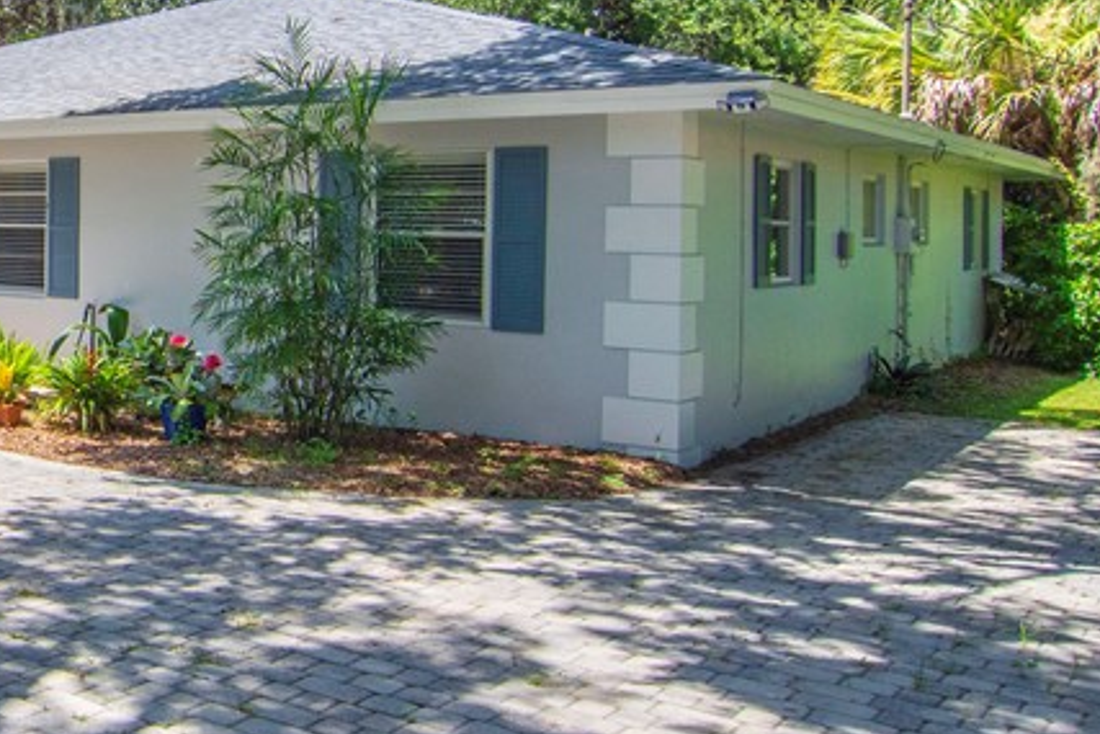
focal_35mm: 61
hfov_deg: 29.5
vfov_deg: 22.1
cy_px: 198
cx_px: -121
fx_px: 1864
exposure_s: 1/500
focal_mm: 16
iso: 400
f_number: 8
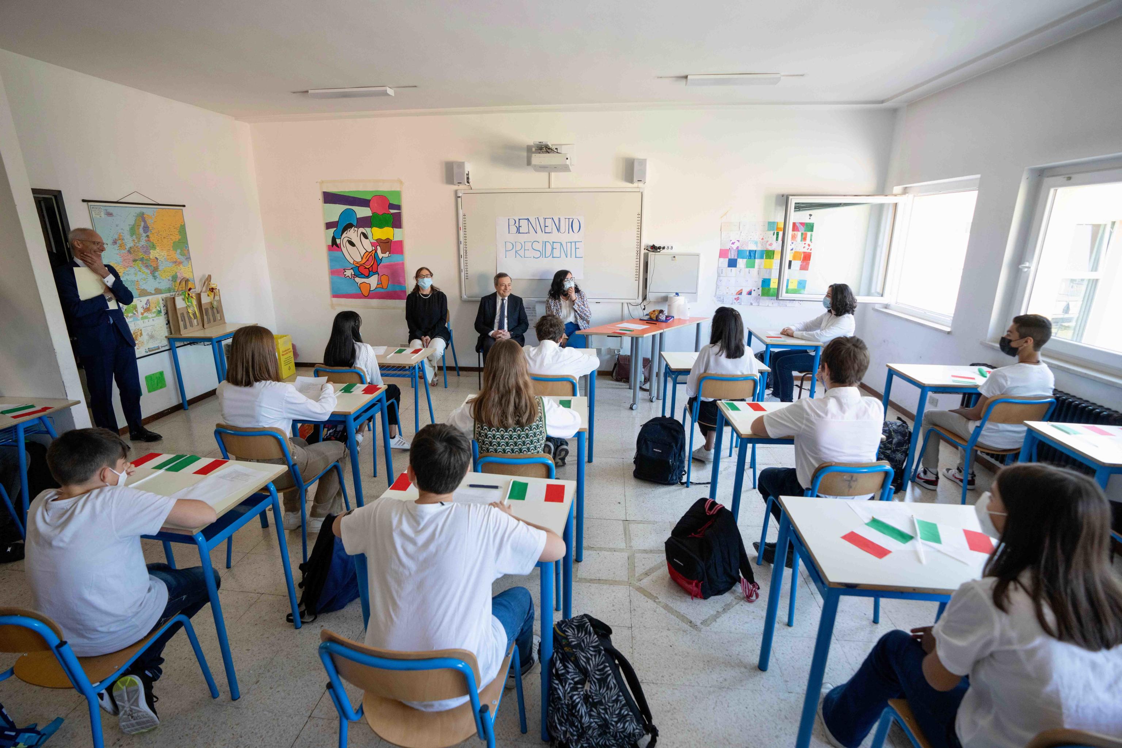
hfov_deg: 96.7
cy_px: 374
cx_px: 561
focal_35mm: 16
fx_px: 499
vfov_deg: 73.7
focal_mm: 16
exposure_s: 1/125
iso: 640
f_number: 4
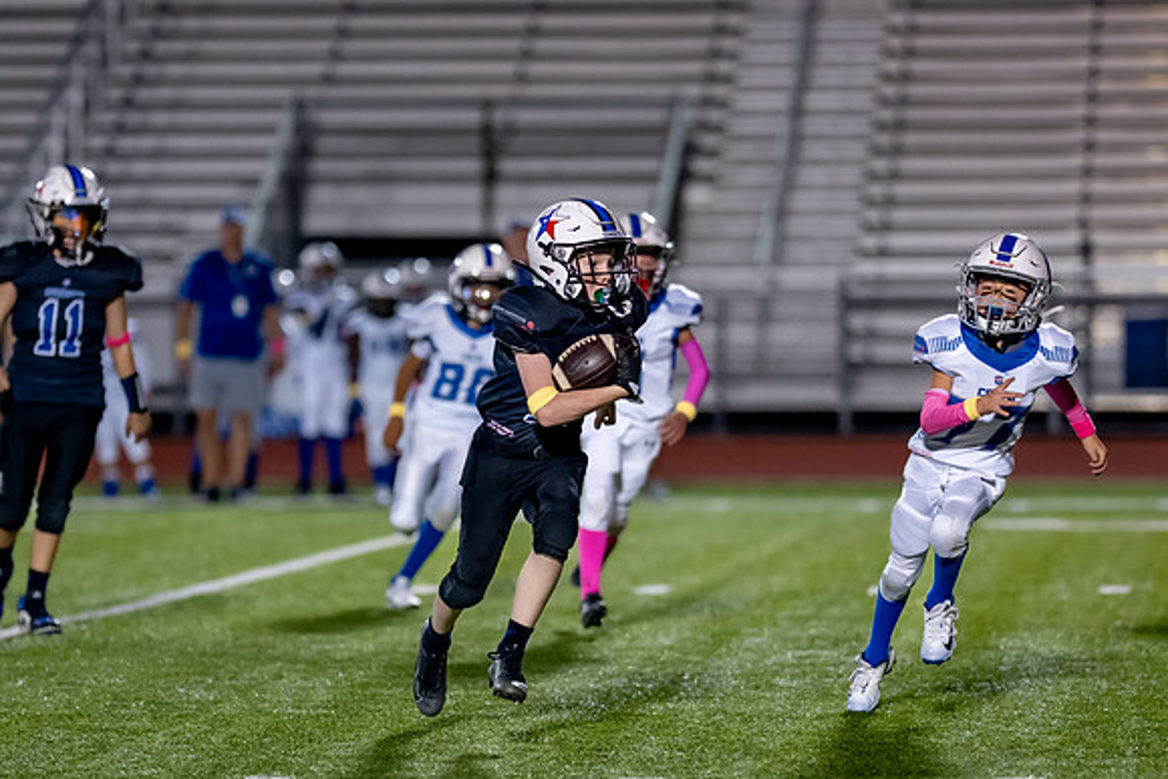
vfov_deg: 5.4
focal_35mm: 254
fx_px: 8257
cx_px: 525
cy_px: 509
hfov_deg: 8.1
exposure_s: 1/1000
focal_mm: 135
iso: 2000
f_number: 2
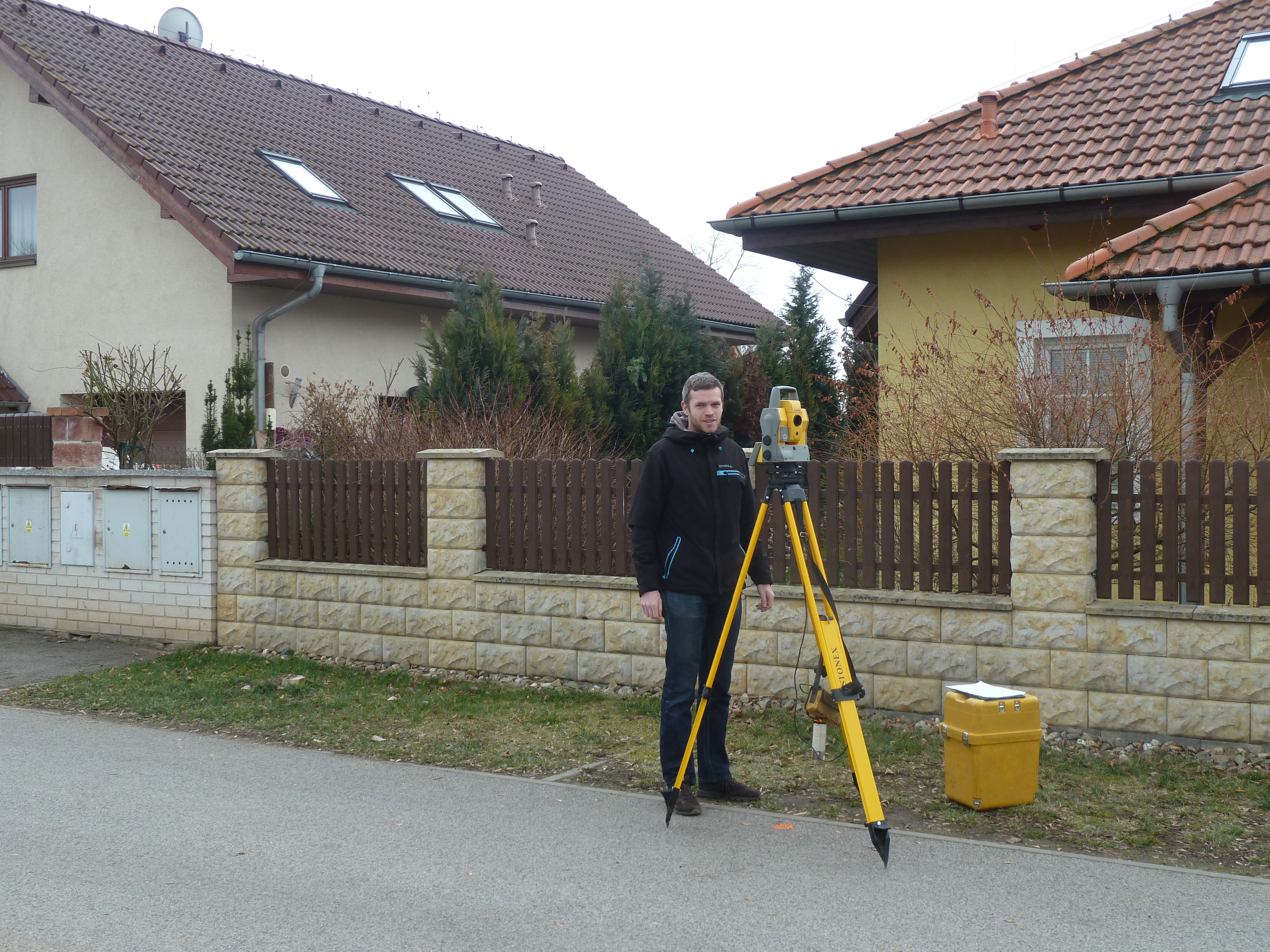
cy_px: 476
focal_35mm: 40
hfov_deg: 46.8
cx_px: 635
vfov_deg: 36.0
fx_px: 1468
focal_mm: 6.5
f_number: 3.6
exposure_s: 1/100
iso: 80
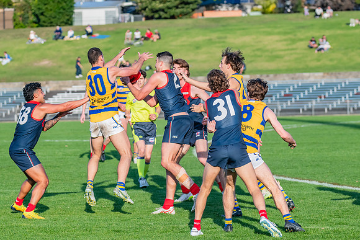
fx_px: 1962
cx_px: 206
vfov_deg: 7.0
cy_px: 113
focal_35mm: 196
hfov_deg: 10.5
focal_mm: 170
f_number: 6.3
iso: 800
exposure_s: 1/1600
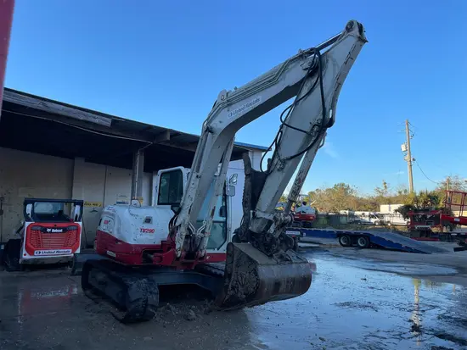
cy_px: 175
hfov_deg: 67.3
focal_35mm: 26
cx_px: 234
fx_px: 351
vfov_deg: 53.1
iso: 32
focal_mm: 4.2
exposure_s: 1/1092
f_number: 1.6
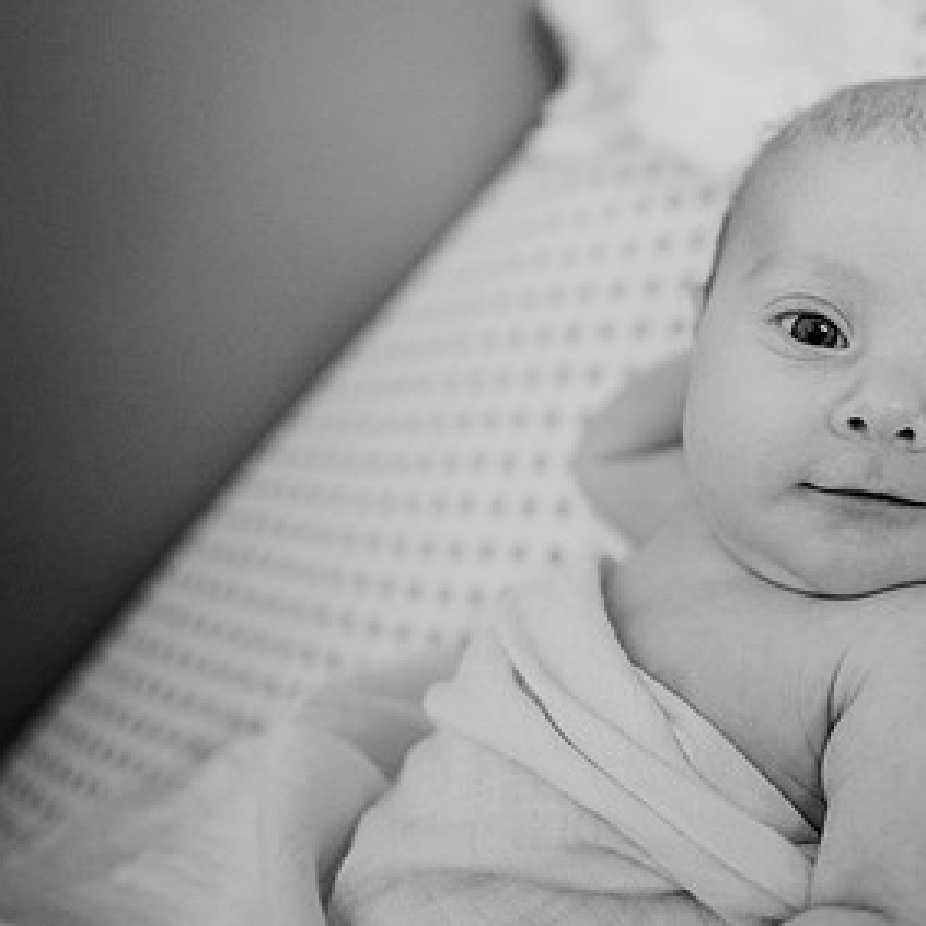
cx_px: 916
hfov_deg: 36.2
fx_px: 1271
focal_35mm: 42
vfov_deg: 40.0
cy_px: 438
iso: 640
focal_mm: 24
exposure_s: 1/320
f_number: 2
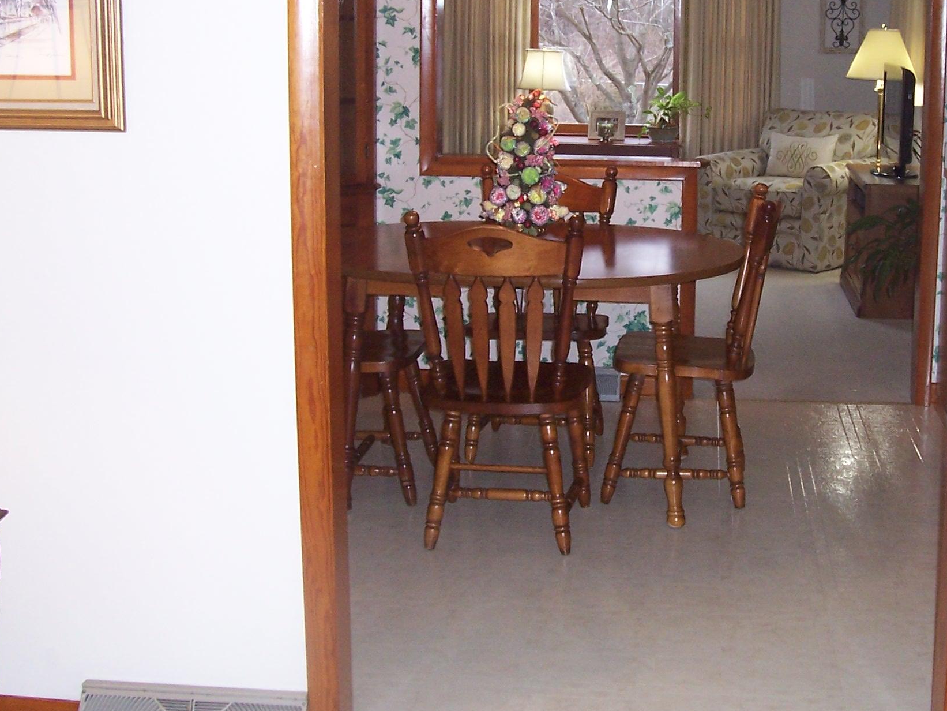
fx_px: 1450
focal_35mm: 53
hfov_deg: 35.7
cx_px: 648
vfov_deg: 27.2
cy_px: 199
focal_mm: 5.6
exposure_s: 1/60
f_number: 2.7
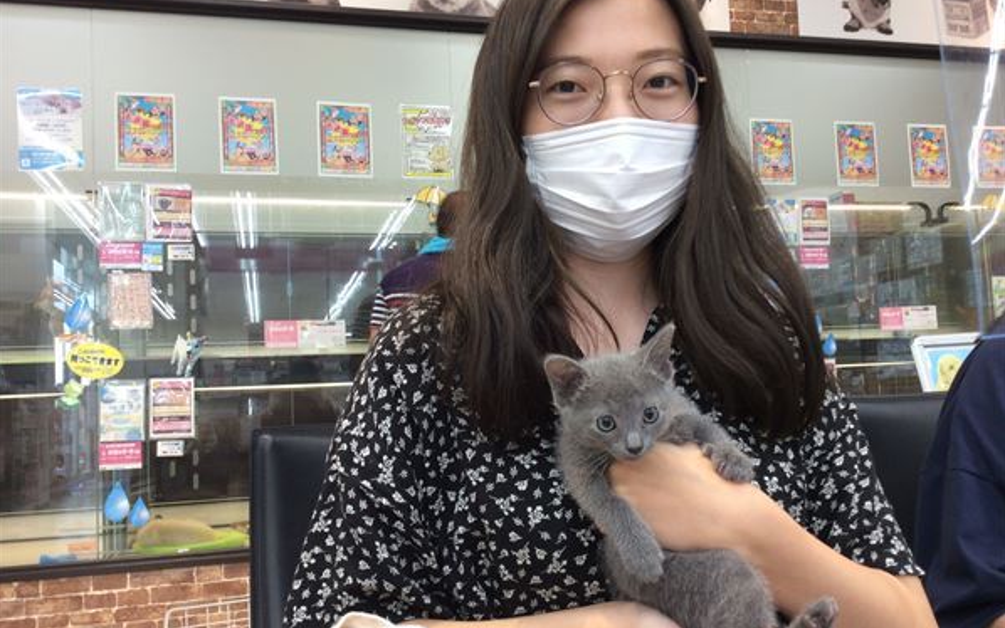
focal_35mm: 34
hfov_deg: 56.7
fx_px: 931
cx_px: 502
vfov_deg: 37.3
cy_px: 334
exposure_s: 1/24
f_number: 2.4
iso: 40
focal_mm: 3.3
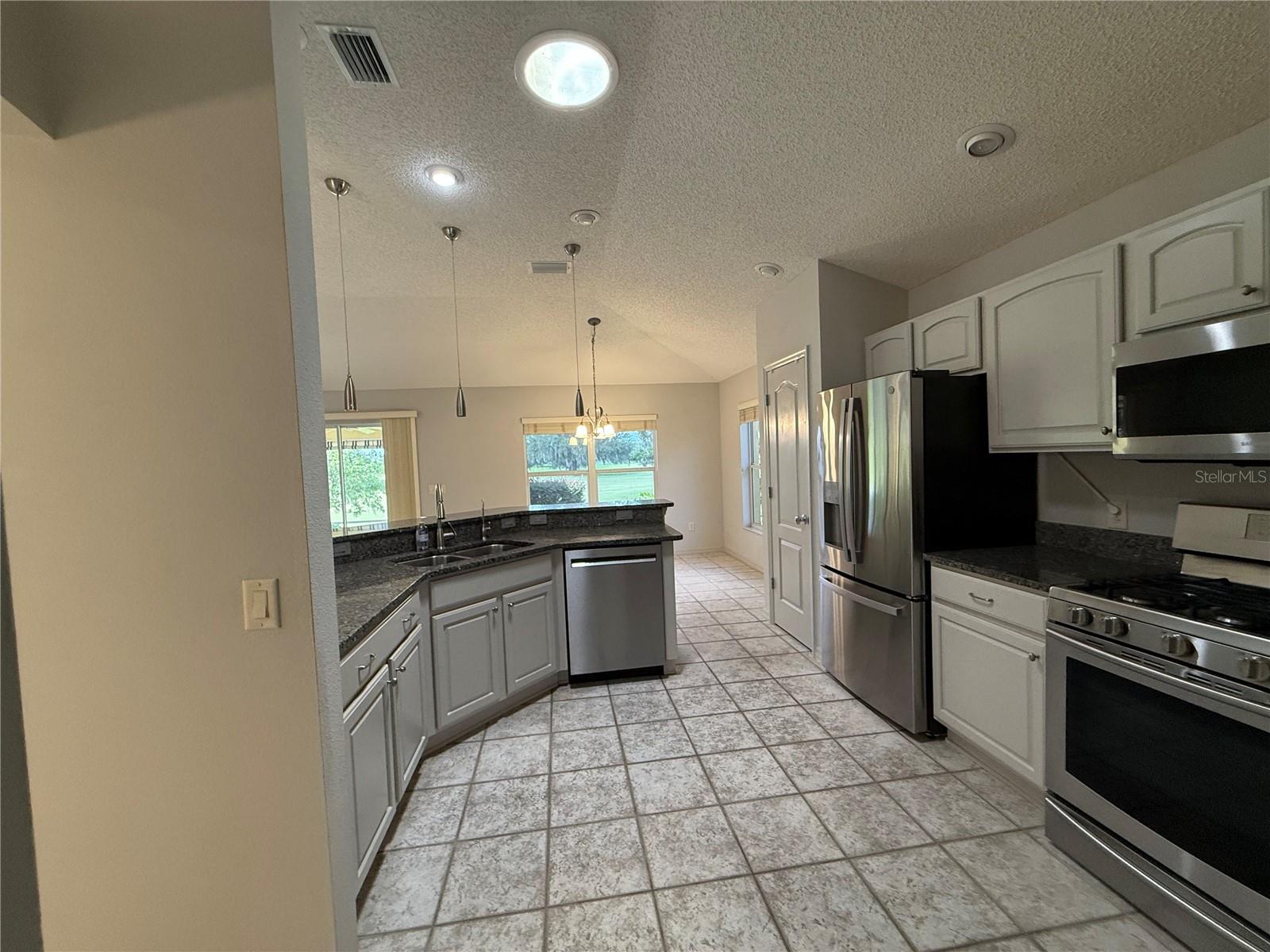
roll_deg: +2.1
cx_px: 635
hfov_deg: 102.1
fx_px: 514
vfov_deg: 85.7
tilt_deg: -1.5
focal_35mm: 14
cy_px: 476
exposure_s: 1/120
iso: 320
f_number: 2.2
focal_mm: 2.22
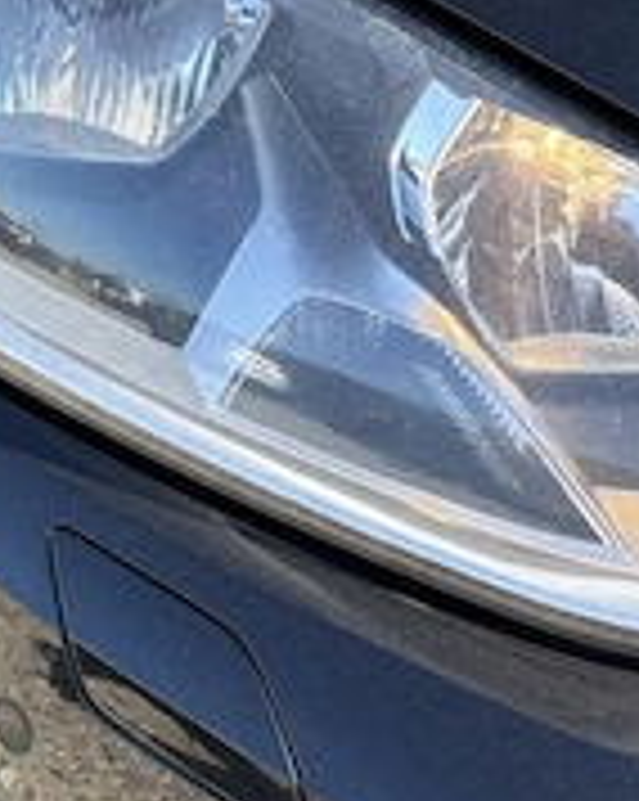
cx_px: 207
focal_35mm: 79
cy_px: 284
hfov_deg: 19.3
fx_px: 1871
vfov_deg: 24.1
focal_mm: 6.76
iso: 100
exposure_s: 1/1385
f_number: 1.78
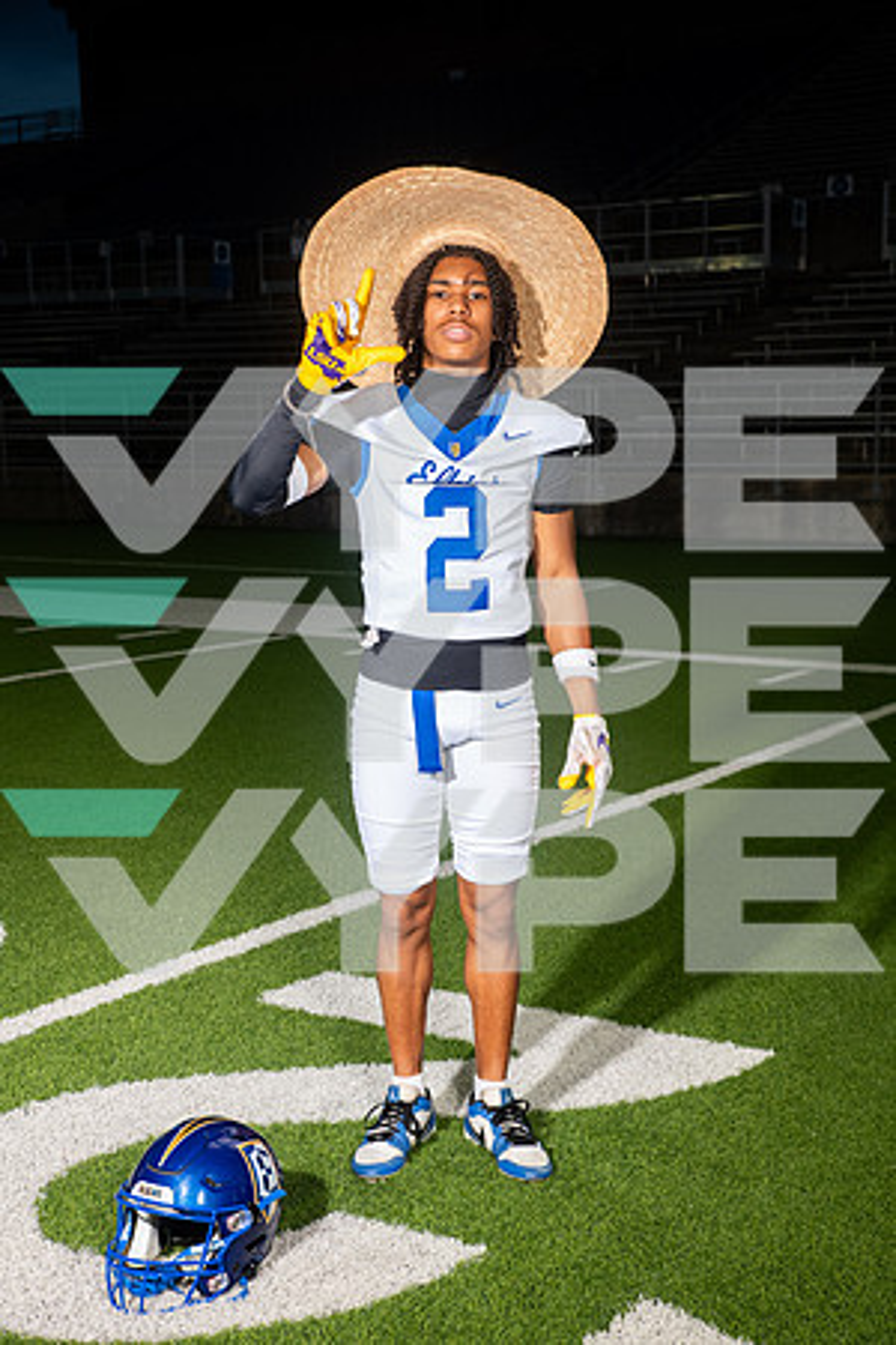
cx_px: 448
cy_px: 672
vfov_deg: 38.2
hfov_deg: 26.0
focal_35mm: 52
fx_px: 1941
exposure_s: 1/320
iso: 800
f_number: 7.1
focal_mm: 52
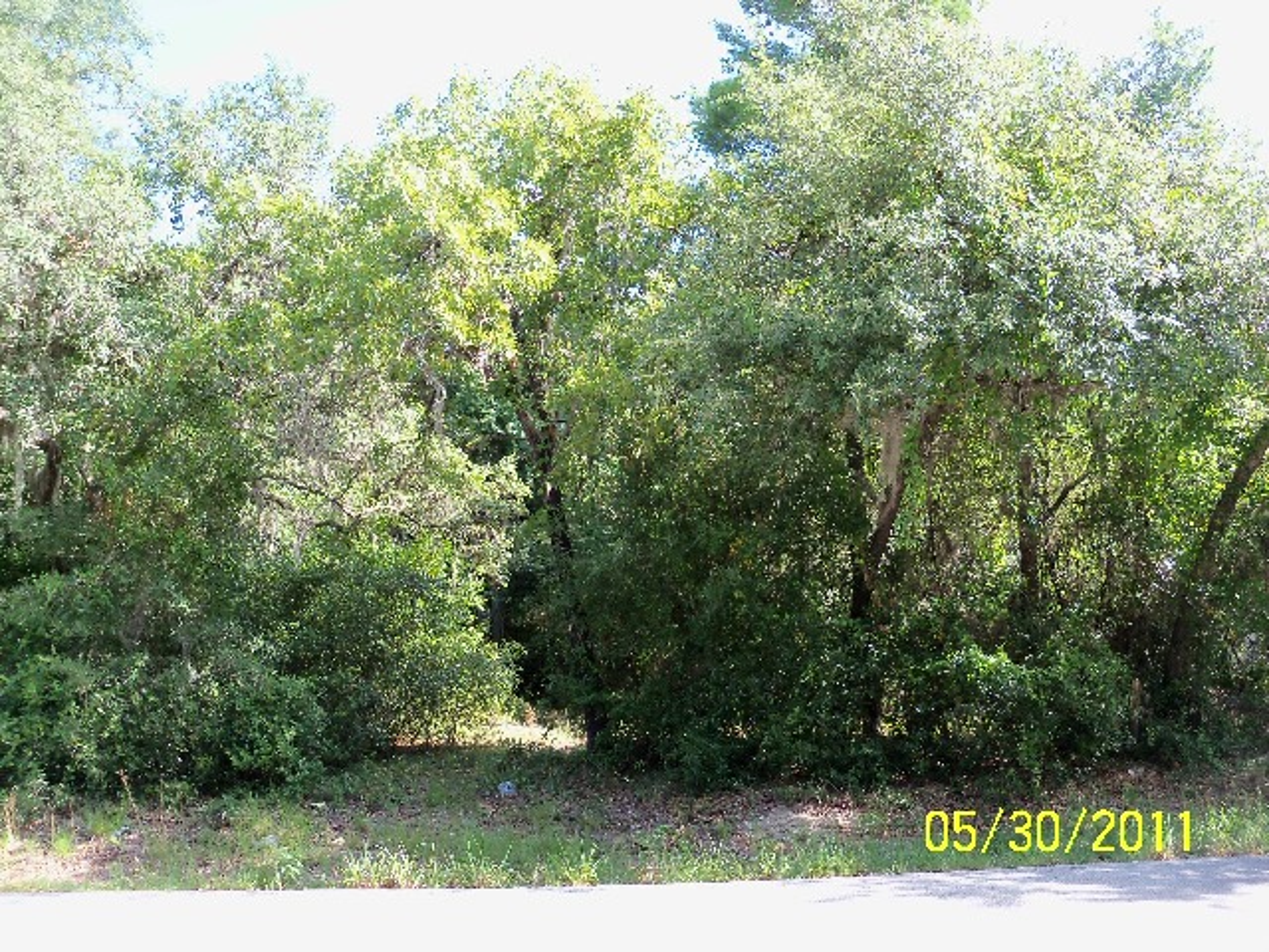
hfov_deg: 52.6
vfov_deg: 40.7
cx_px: 634
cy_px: 476
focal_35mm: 35
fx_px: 1283
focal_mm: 6.2
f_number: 3.5
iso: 80
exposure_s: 1/80
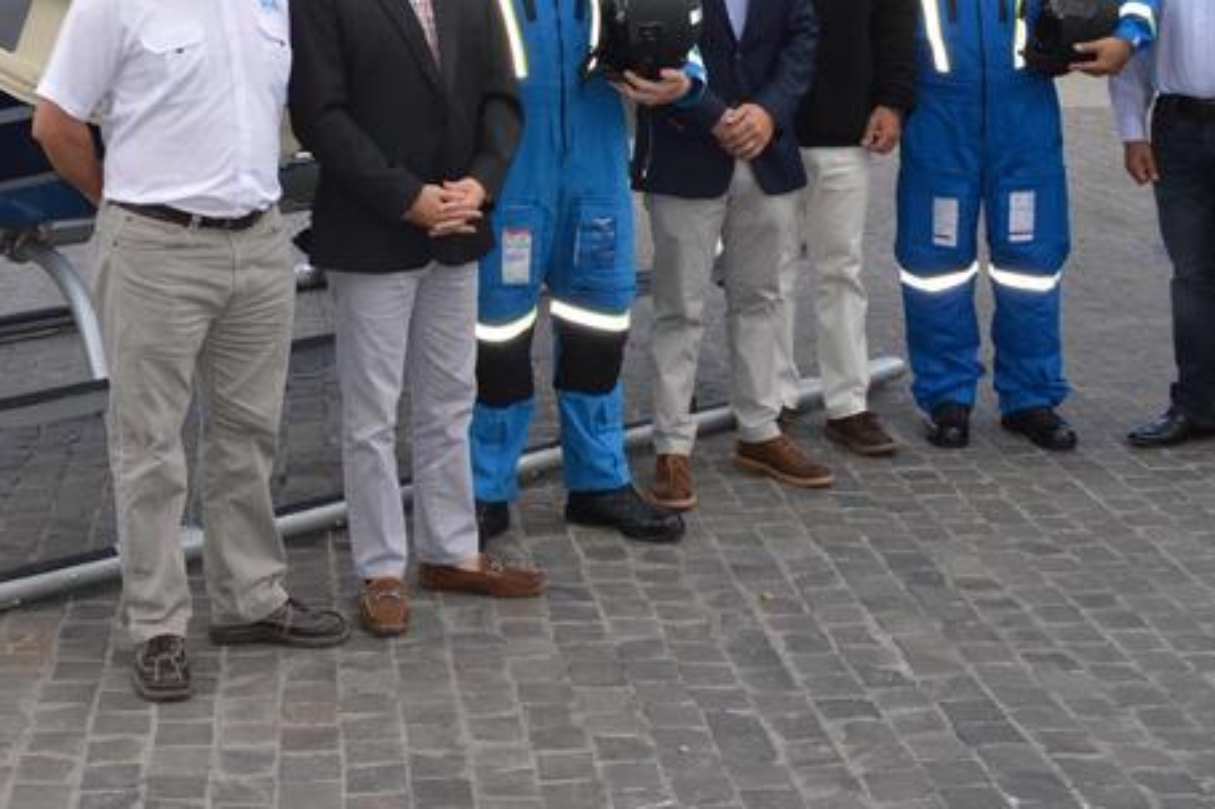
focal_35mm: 62
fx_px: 2092
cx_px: 288
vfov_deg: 21.1
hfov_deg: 31.7
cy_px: -20
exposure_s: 1/200
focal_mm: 20
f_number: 6.3
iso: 100
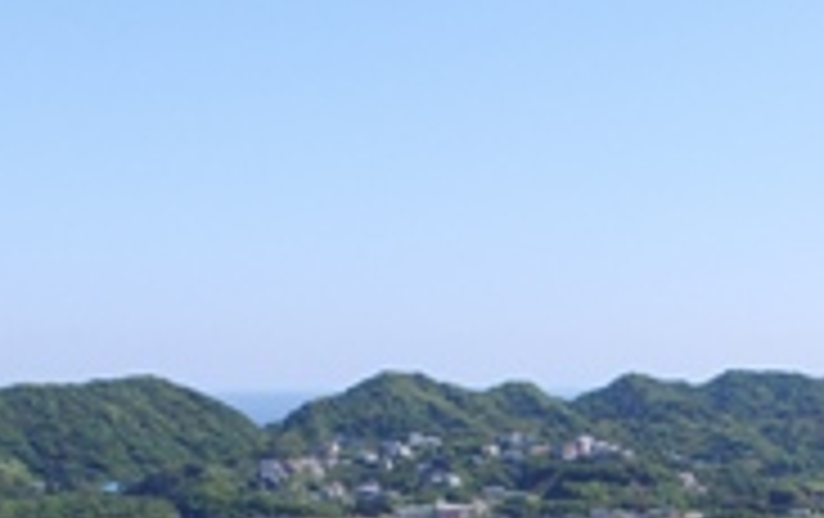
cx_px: 824
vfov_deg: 16.5
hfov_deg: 26.3
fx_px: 1664
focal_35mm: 74
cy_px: 716
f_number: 2.8
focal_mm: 3.61
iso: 100
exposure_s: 1/744
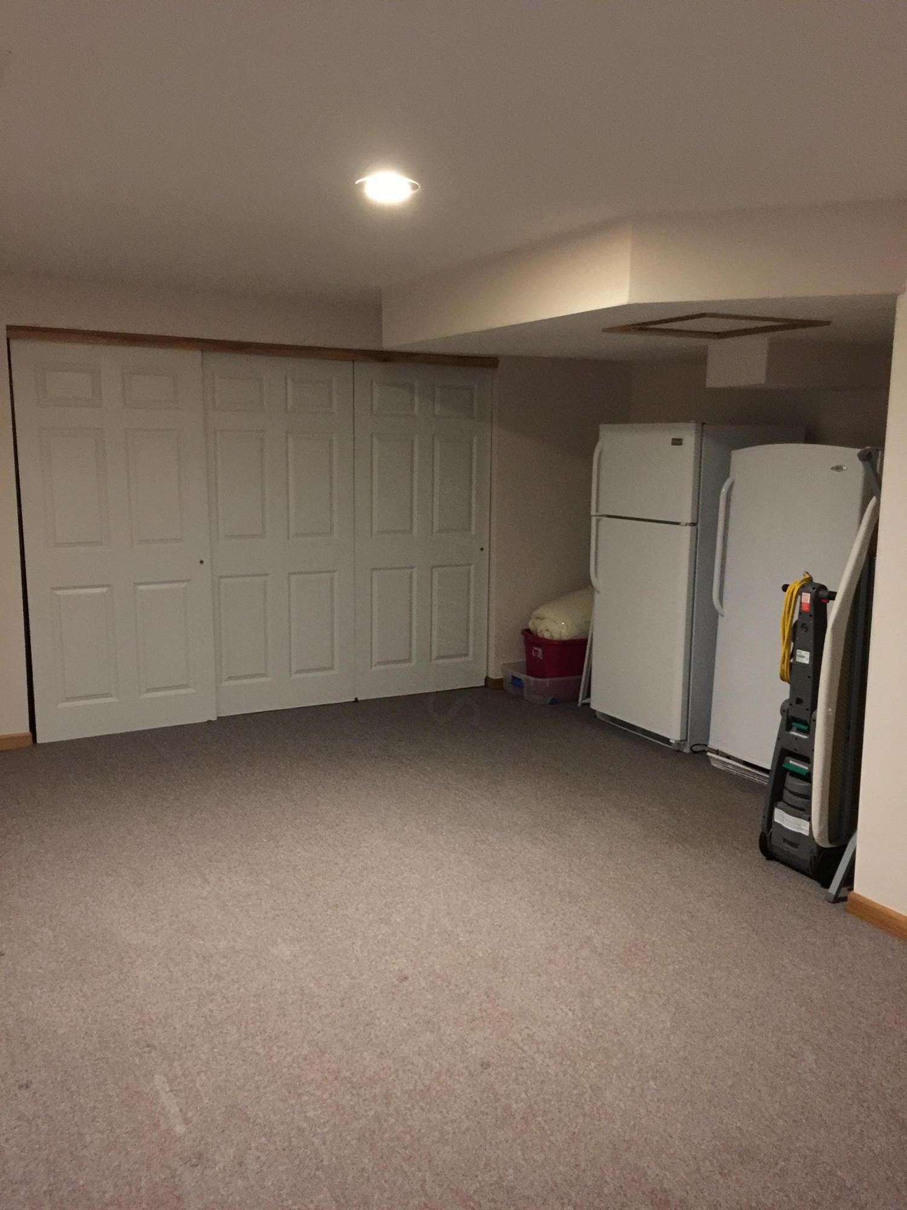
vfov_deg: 61.7
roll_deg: -1.3
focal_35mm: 29
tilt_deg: -7.5
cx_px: 454
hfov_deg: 48.2
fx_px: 1013
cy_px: 605
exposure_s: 1/4
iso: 160
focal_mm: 4.15
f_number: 2.2
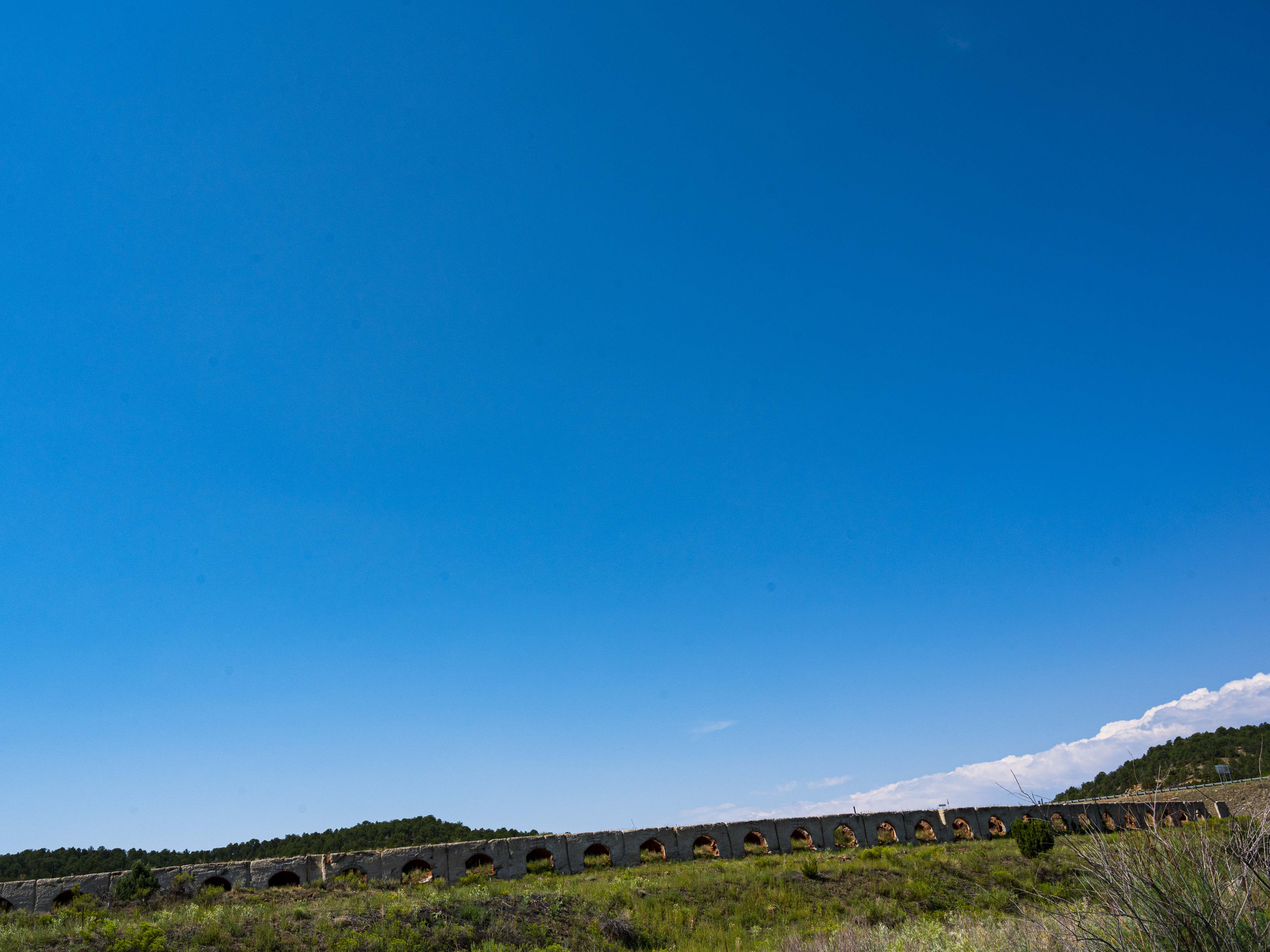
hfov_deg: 56.6
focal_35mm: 32
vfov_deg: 44.2
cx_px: 551
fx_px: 1174
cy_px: 483
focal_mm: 29
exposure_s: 1/640
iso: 200
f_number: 11
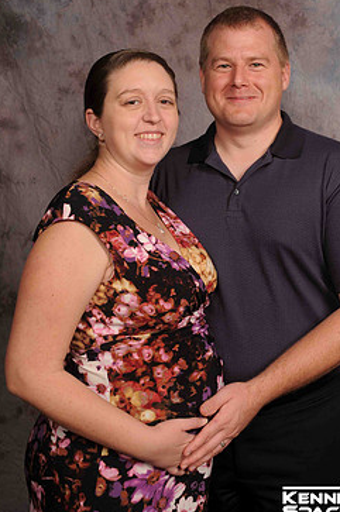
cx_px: 204
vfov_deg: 34.7
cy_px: 230
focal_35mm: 58
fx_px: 819
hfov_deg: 23.4
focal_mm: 31
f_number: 5.6
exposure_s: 1/125
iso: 200
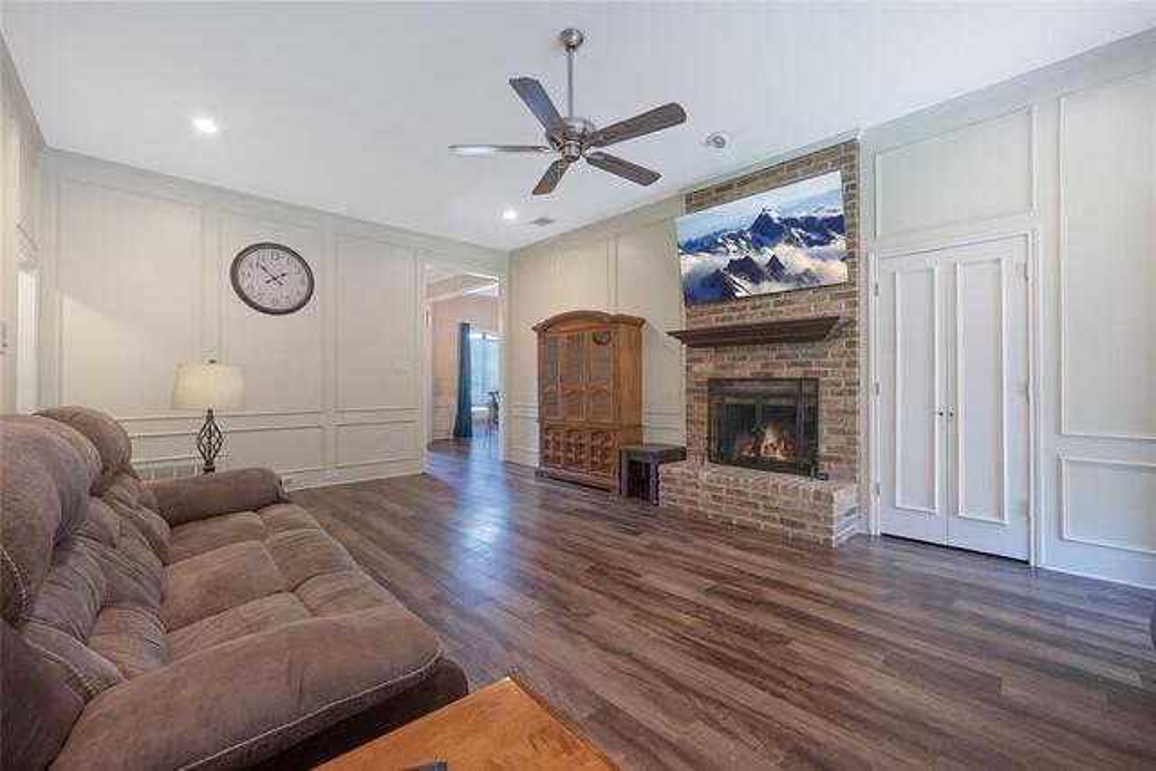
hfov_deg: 104.2
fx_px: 450
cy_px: 386
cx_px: 578
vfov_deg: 81.2
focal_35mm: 14
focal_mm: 14
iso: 800
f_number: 9
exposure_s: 1/10
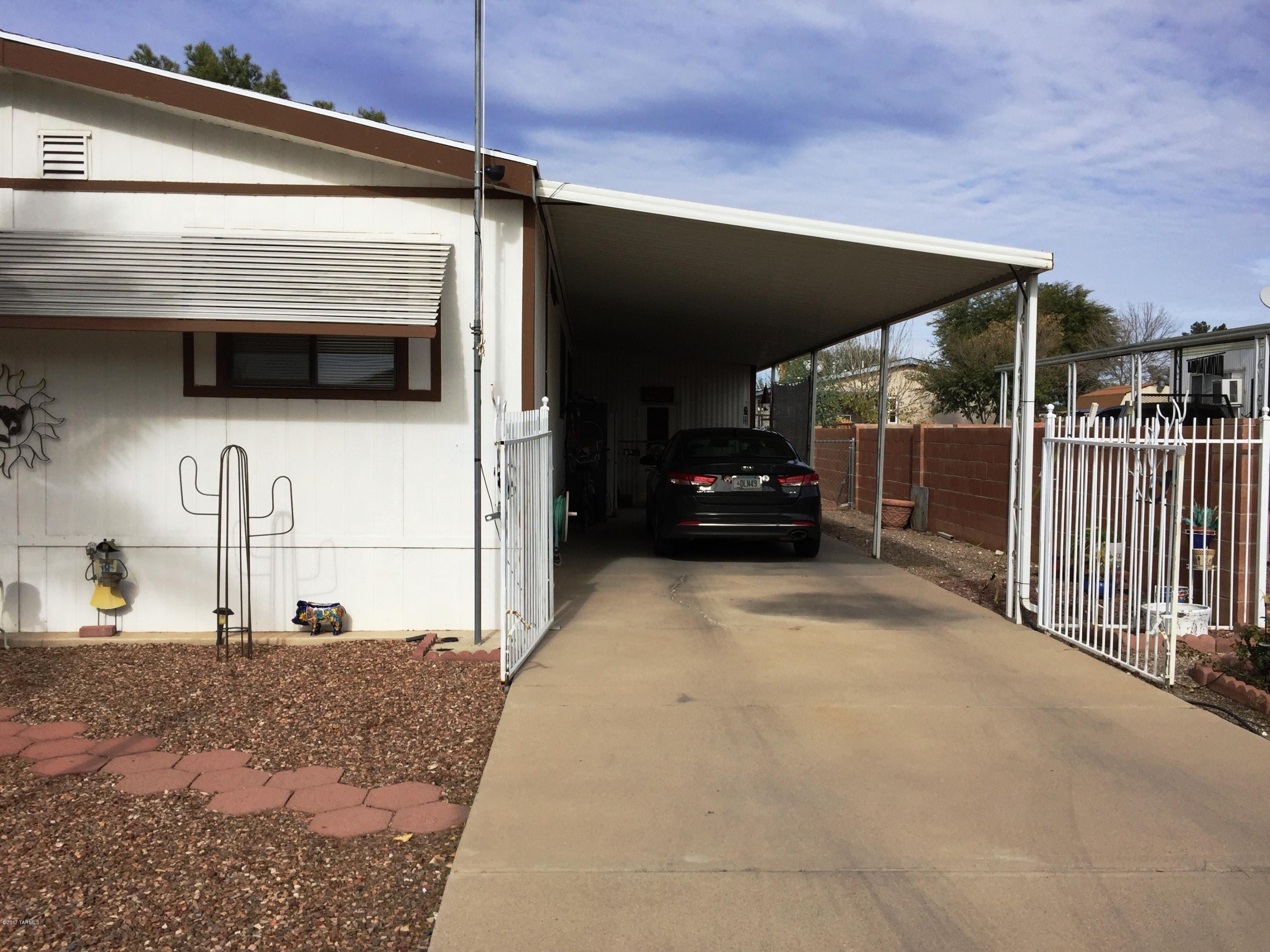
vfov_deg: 48.2
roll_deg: -1.1
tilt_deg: -0.7
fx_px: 1064
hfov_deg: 61.7
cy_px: 476
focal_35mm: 29
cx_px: 635
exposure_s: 1/3968
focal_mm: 4.15
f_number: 2.2
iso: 32
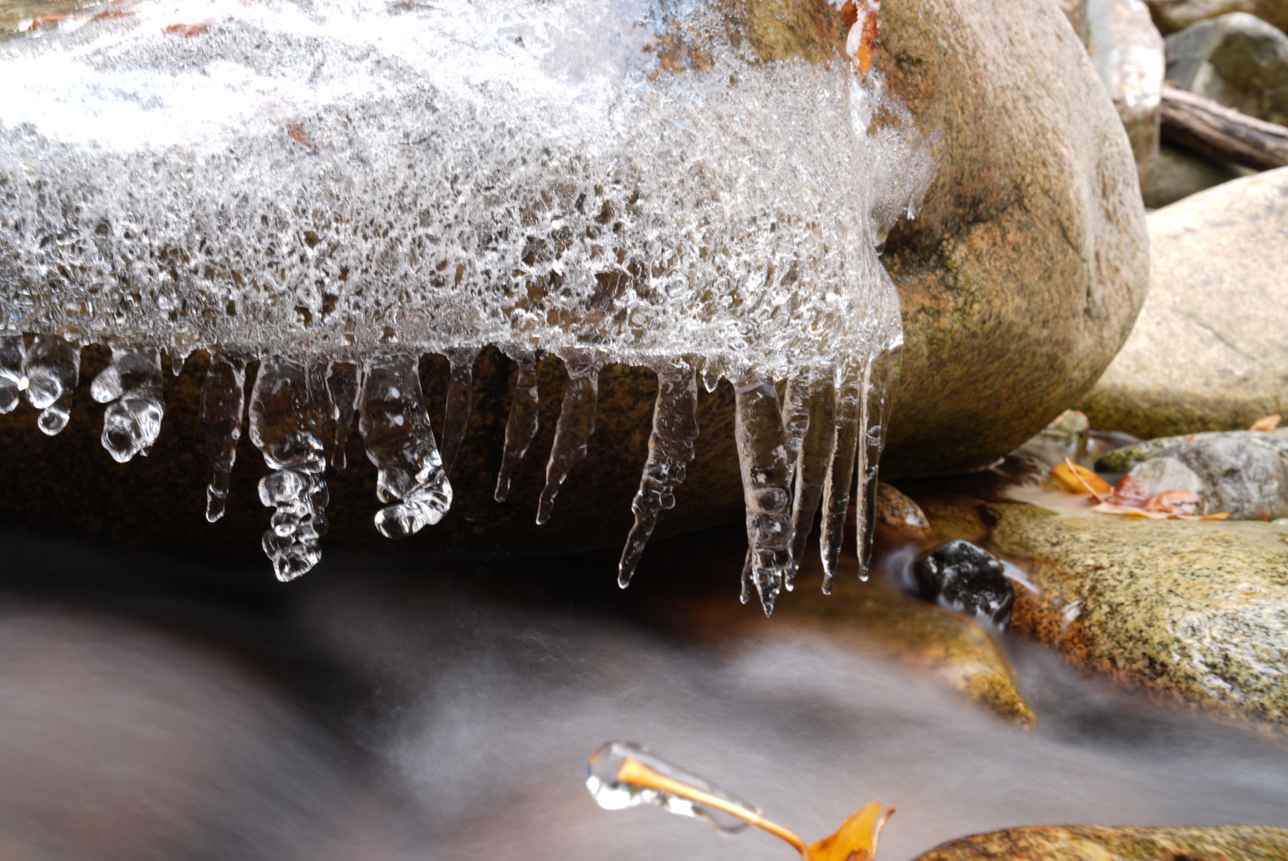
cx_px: 644
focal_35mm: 50
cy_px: 430
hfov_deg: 39.6
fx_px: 1790
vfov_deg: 27.0
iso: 50
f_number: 16
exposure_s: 3.2
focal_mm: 50
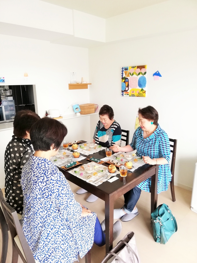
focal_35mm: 26
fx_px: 197
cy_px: 132
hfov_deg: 53.1
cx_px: 98
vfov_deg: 67.3
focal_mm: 3.81
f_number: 2.2
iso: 250
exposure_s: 1/33.3
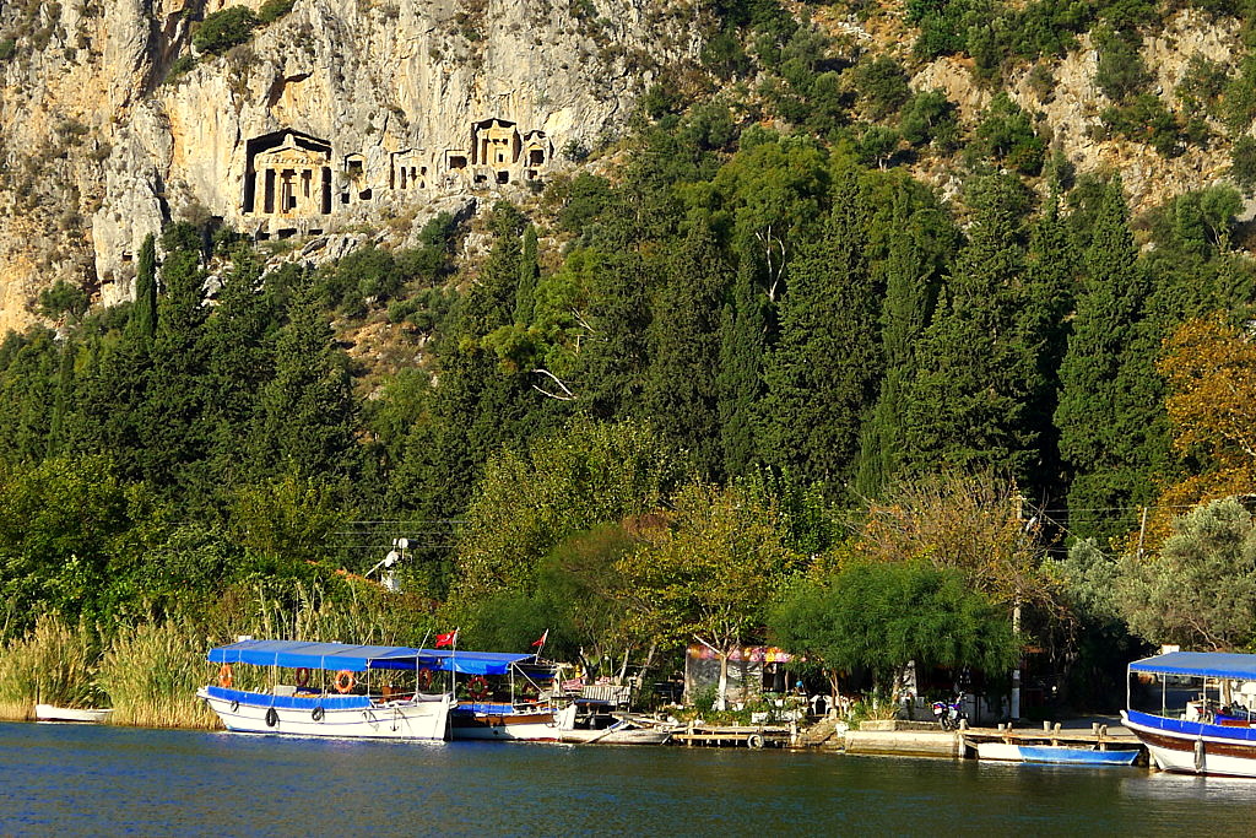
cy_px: 419
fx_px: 4187
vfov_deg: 11.4
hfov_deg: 17.1
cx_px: 628
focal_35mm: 120
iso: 80
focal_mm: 19.2
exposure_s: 1/400
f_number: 4
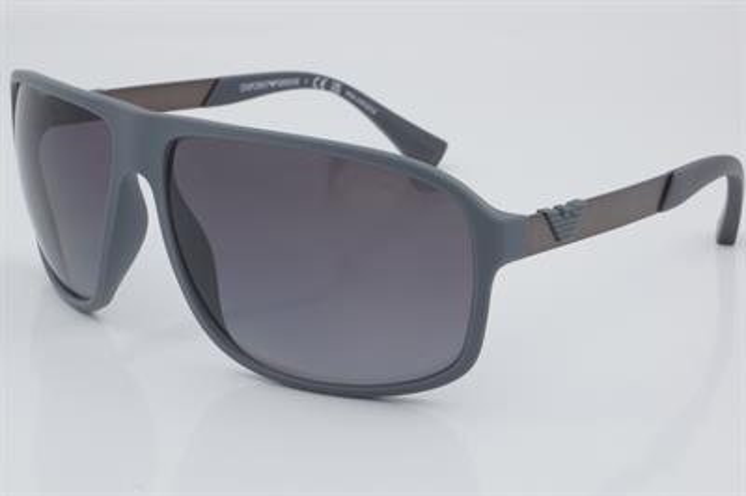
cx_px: 373
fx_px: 1708
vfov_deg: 16.5
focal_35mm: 82
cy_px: 248
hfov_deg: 24.6
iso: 100
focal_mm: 55
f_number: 32
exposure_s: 1/4
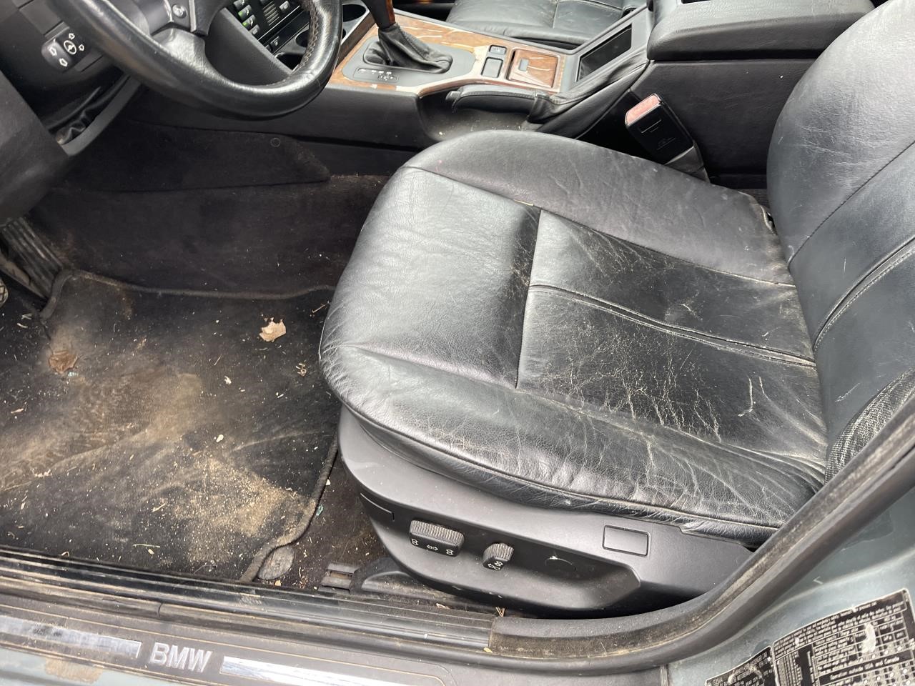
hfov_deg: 69.4
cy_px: 343
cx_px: 458
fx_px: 661
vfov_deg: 54.9
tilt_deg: -43.7
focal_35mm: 25
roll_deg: +1.1
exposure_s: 1/119
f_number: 1.6
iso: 125
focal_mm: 5.1
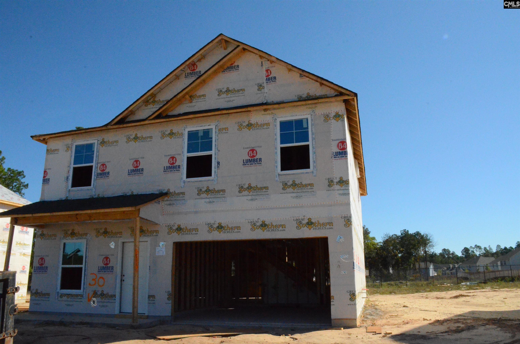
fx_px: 389
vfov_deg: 47.7
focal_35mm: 27
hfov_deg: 67.5
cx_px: 260
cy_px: 172
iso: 6400
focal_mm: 18
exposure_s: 1/2000
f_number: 22
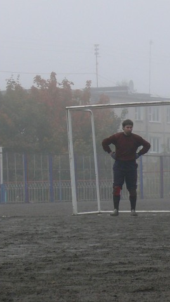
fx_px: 1548
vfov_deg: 11.2
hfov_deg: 6.3
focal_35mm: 193
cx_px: 174
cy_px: 151
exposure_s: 1/500
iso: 160
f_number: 3.2
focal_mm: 15.6
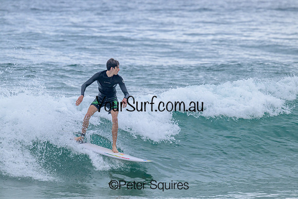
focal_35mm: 594
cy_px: 100
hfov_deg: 3.5
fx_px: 4917
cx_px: 149
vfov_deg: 2.3
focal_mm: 580
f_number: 11
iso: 1100
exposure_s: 1/2000
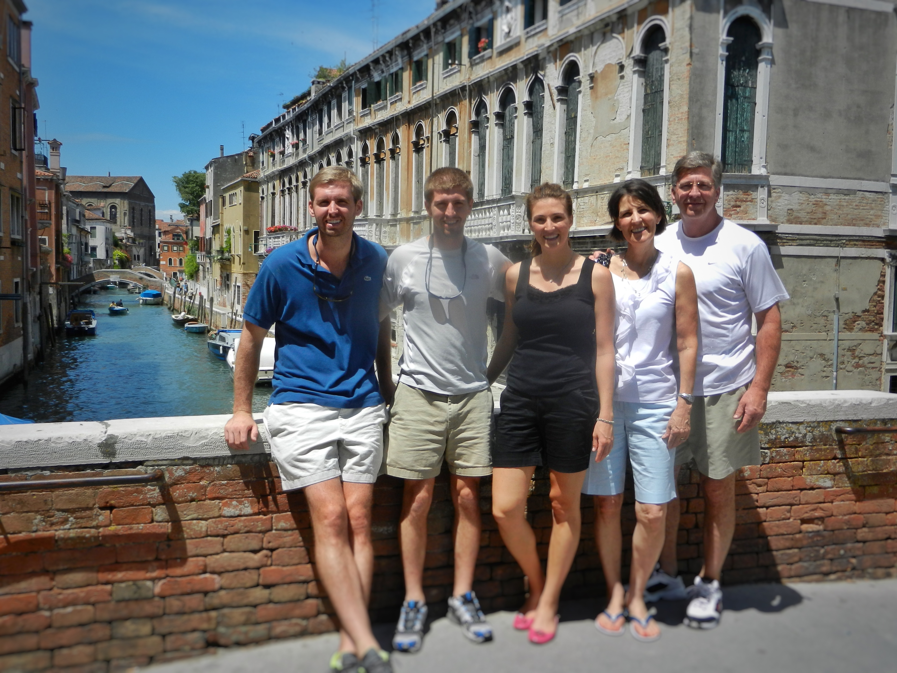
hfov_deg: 55.4
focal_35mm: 33
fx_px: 855
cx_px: 448
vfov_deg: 42.9
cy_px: 336
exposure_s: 1/1600
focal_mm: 5.9
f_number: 3.8
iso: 160
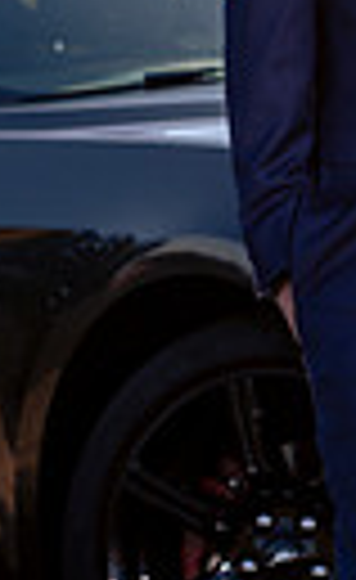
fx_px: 13454
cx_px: 189
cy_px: 190
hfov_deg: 1.5
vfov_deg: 2.5
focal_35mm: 854
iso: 31
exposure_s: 1/250
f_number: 4
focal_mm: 150
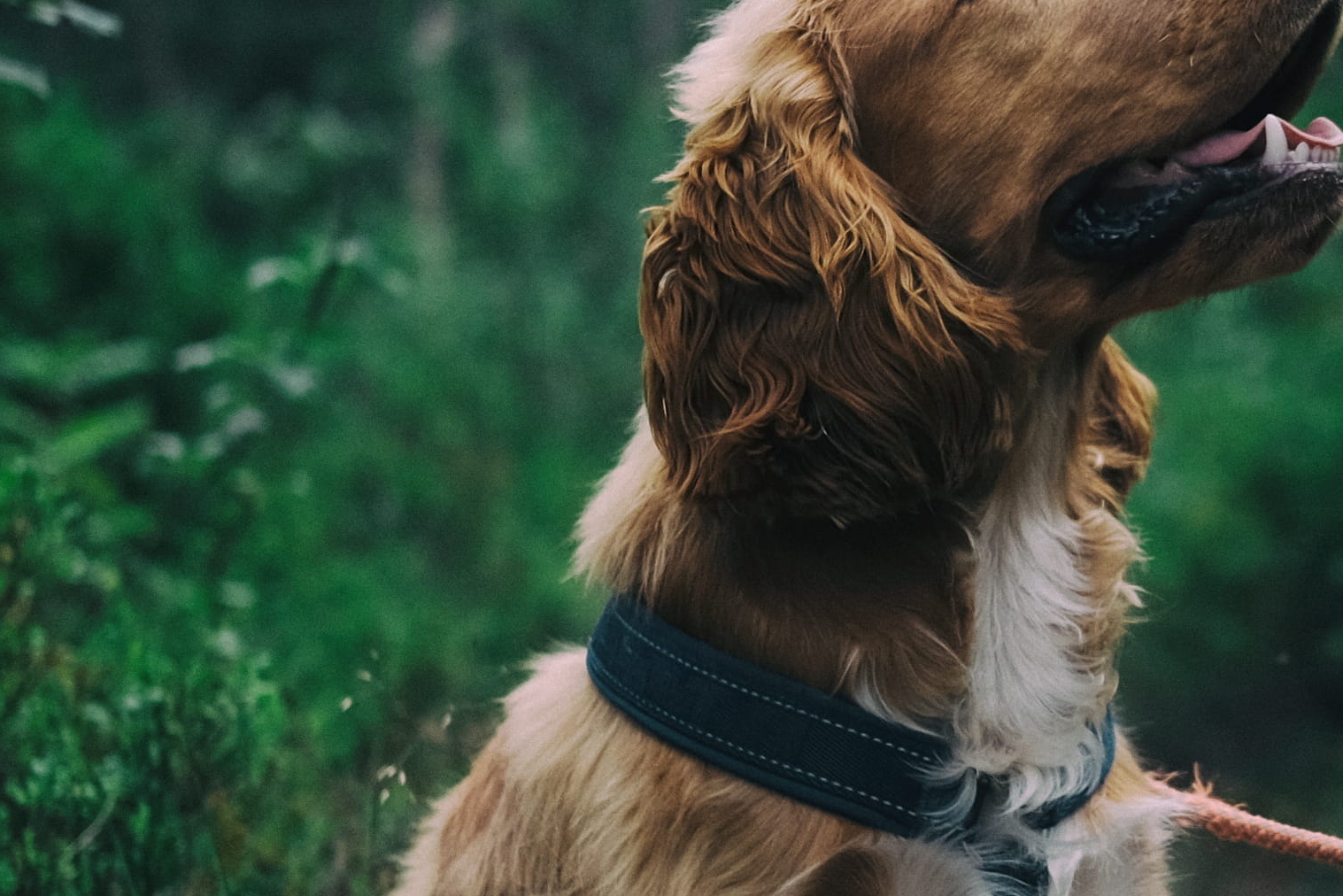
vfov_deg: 8.0
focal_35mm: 171
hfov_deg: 11.9
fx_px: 6380
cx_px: 1355
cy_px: 444
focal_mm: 35
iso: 200
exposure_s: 1/1800
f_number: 2
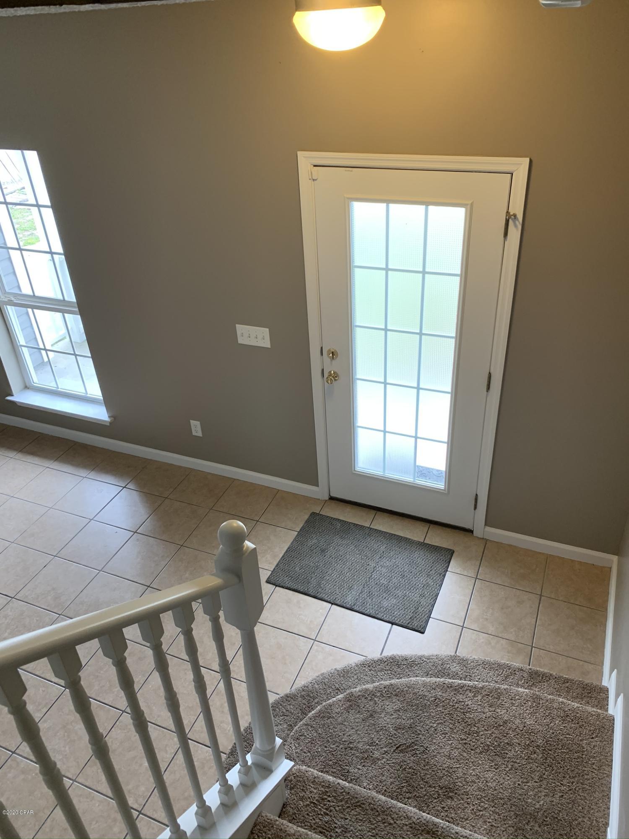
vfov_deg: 67.3
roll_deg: +3.3
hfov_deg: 53.1
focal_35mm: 26
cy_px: 420
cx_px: 314
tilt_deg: -32.9
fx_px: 630
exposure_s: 1/60
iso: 100
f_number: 1.8
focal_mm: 4.25
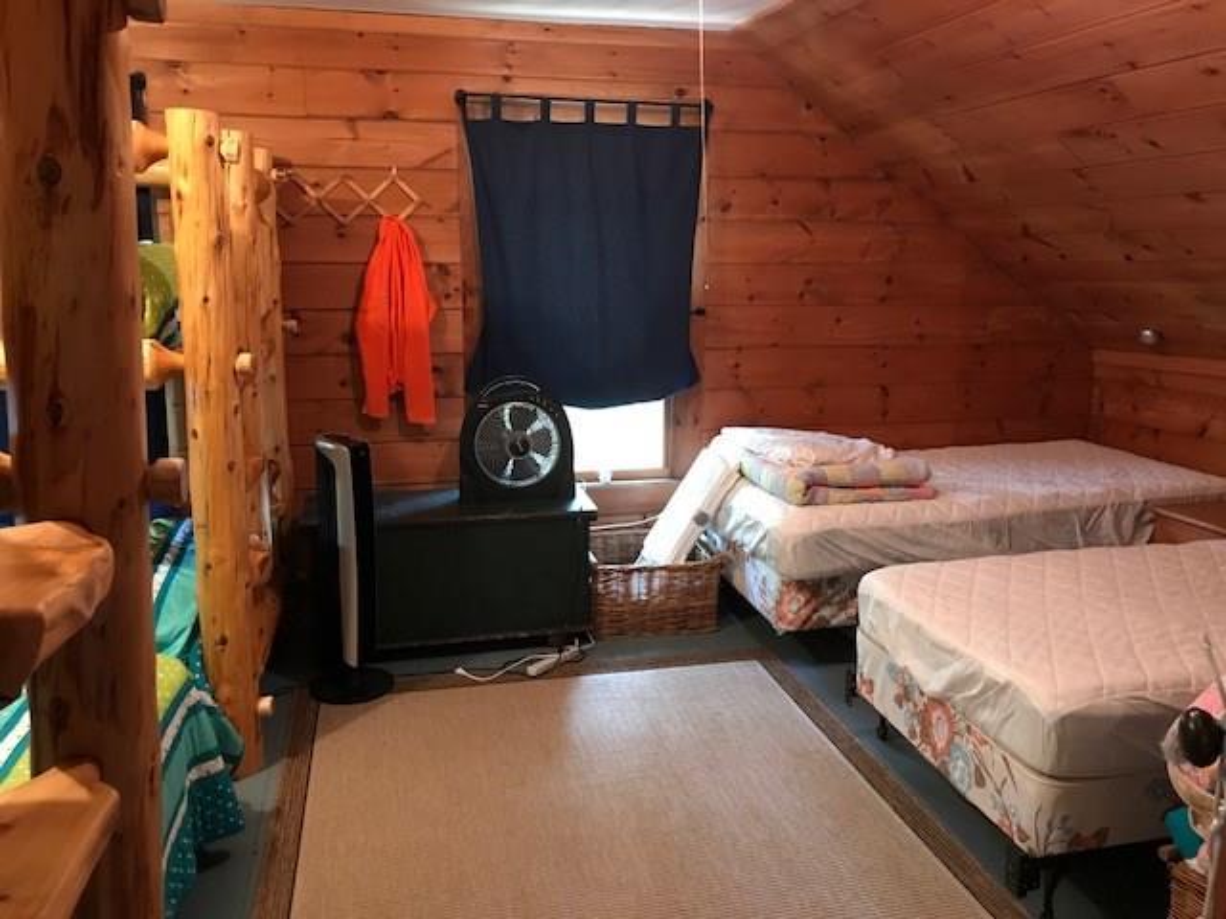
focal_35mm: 28
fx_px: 992
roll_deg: +0.1
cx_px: 613
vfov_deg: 49.7
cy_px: 460
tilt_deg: -10.9
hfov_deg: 63.4
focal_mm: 3.99
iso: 100
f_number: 1.8
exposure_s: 1/5
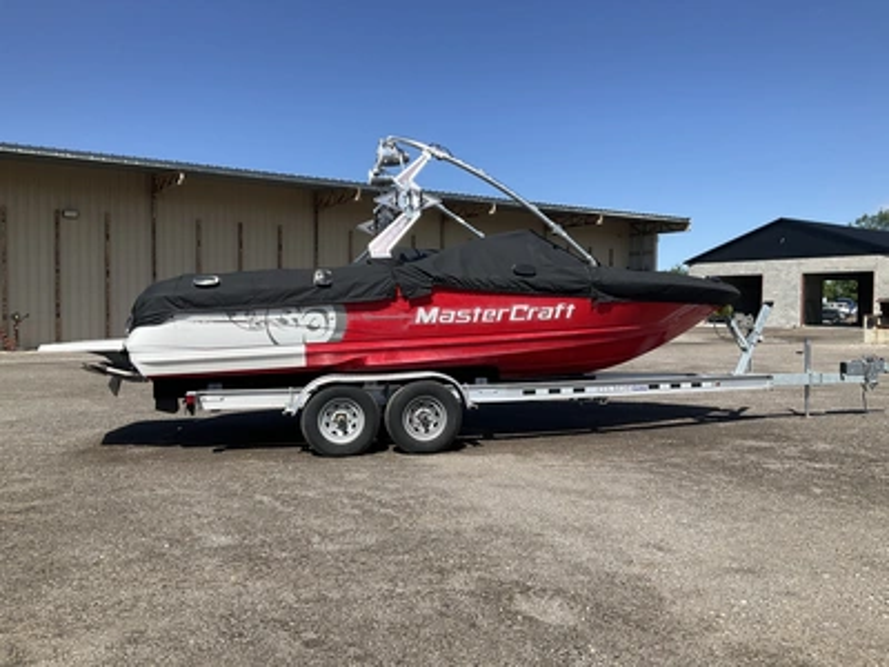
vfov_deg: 48.2
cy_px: 334
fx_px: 745
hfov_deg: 61.7
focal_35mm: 29
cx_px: 444
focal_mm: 3
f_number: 1.8
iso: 25
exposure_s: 1/1848
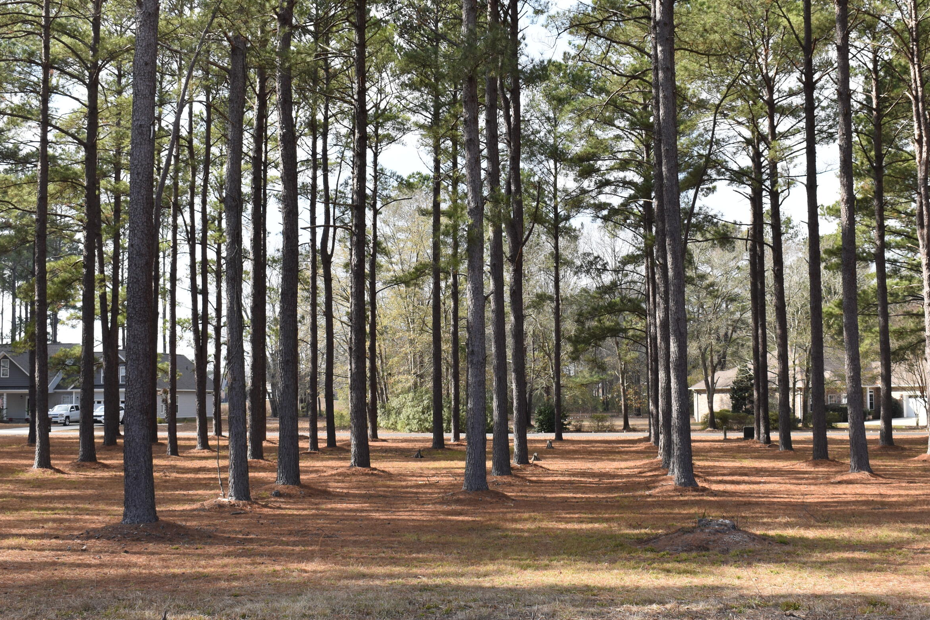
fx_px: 1395
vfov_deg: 25.0
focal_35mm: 54
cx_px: 507
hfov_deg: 36.8
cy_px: 240
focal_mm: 28
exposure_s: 1/250
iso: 200
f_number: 8
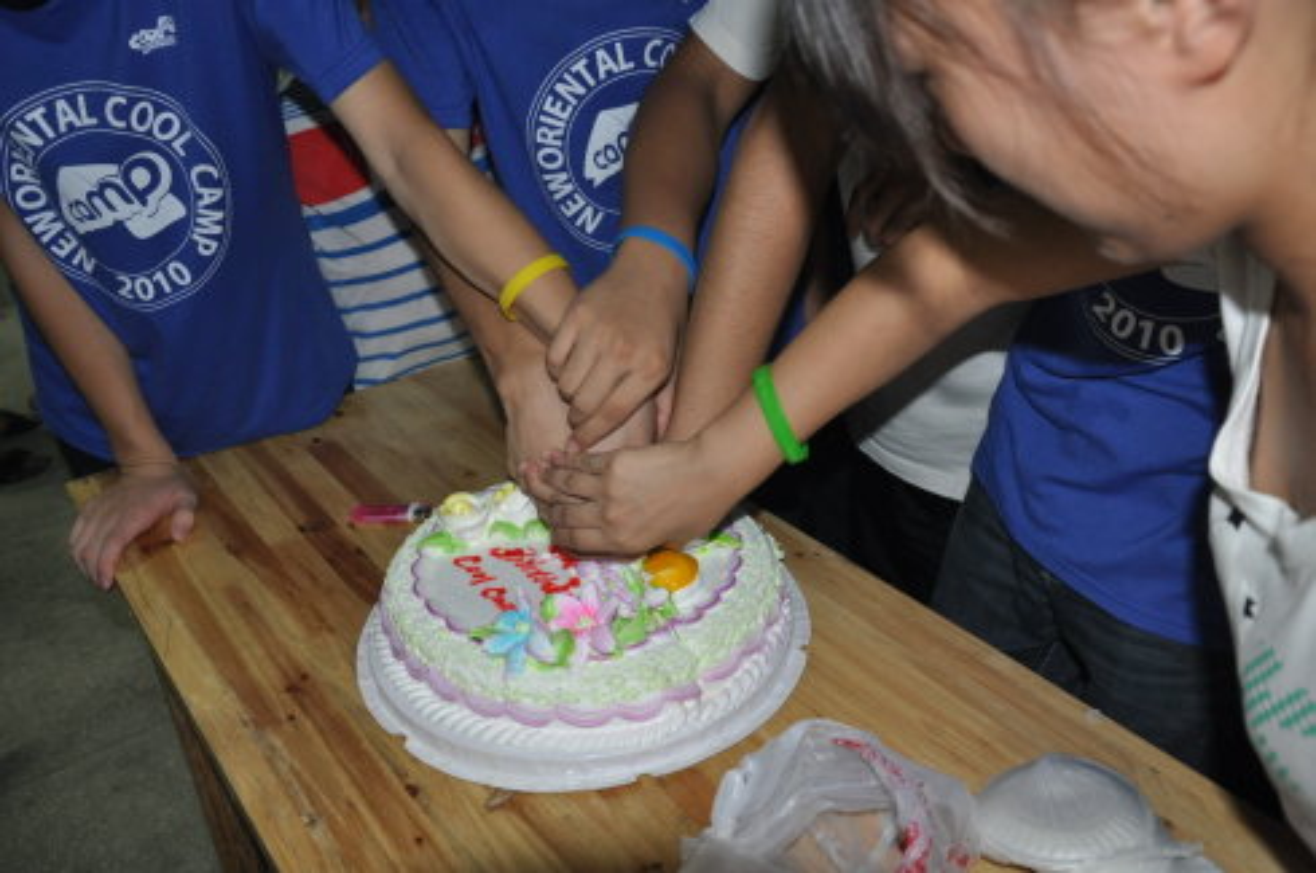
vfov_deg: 41.6
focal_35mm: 32
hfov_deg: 59.6
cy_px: 436
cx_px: 658
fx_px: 1150
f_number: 3.8
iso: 800
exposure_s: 1/60
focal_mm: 21
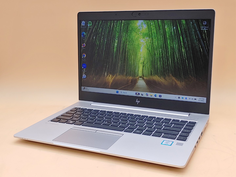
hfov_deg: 42.9
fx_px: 300
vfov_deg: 32.9
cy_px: 88
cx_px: 118
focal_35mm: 44
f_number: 1.8
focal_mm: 4.36
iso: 50
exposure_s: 1/121
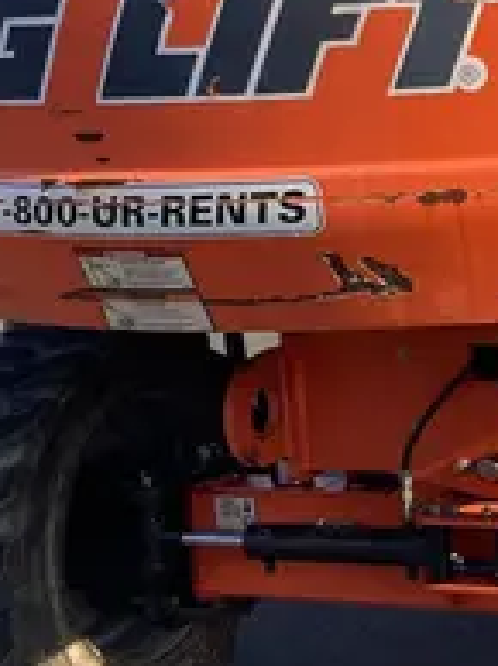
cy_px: 218
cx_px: 697
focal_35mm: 106
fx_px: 2038
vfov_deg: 18.5
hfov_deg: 13.3
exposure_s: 1/1279
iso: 20
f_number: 1.8
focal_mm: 3.99
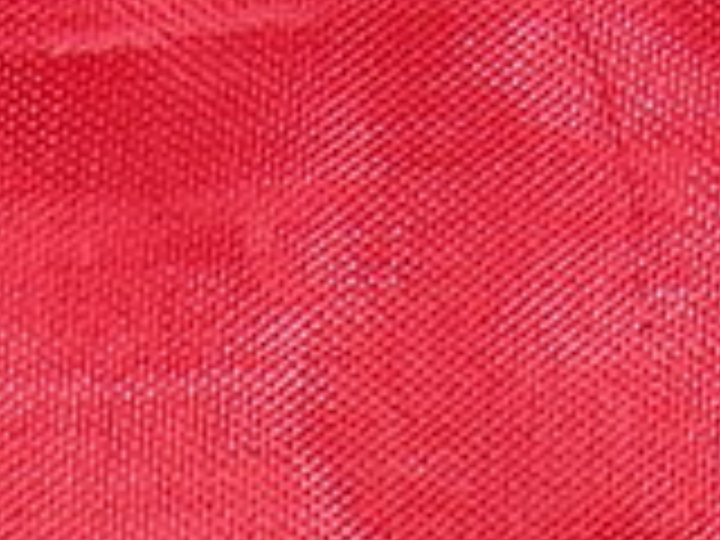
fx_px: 4930
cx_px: 130
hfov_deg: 8.3
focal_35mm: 237
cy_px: 1480
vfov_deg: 5.9
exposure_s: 1/60.1
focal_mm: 7.8
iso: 50
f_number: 4.8
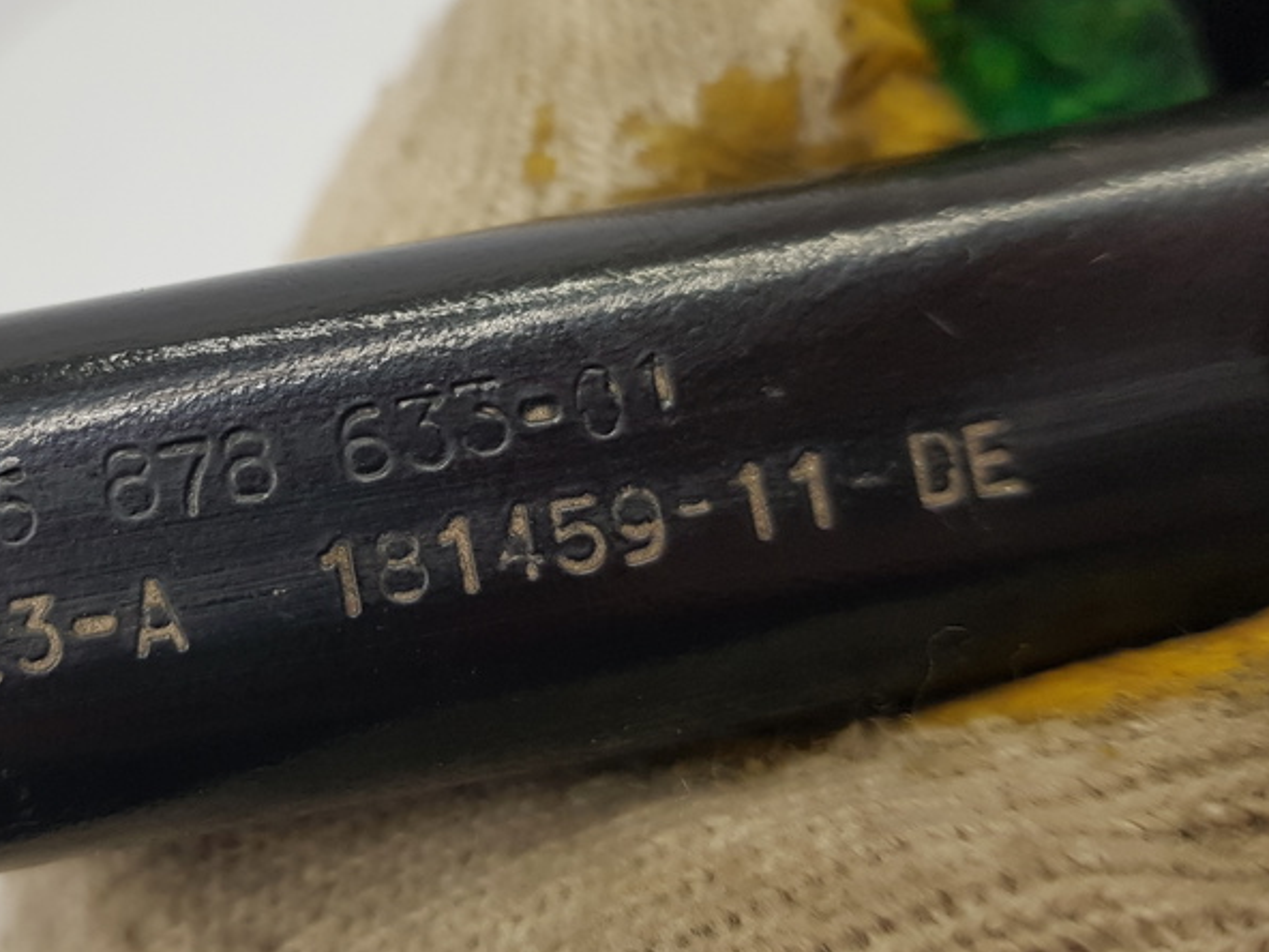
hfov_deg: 40.6
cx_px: 281
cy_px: 444
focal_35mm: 45
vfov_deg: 32.2
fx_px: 1650
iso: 80
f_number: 1.7
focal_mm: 4.2
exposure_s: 1/100
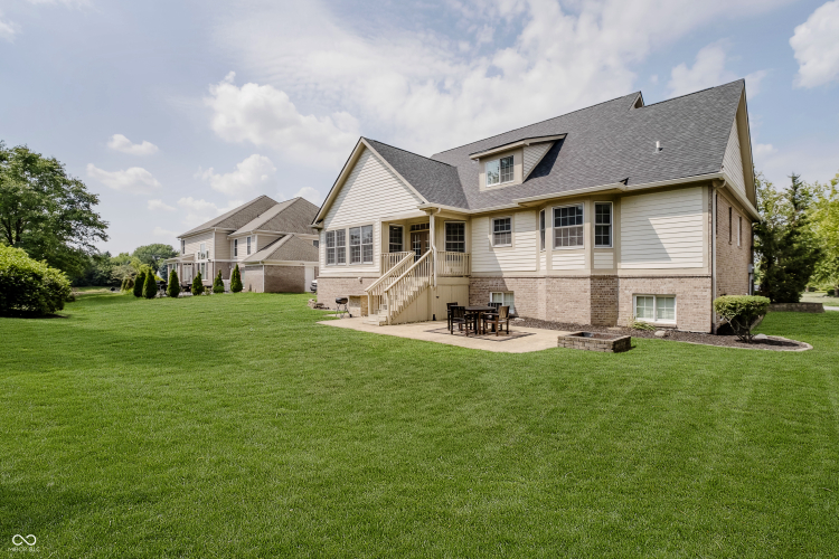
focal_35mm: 17
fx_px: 396
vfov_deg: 70.4
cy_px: 280
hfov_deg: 93.3
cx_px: 420
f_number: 4
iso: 500
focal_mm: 11.1
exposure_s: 1/1600
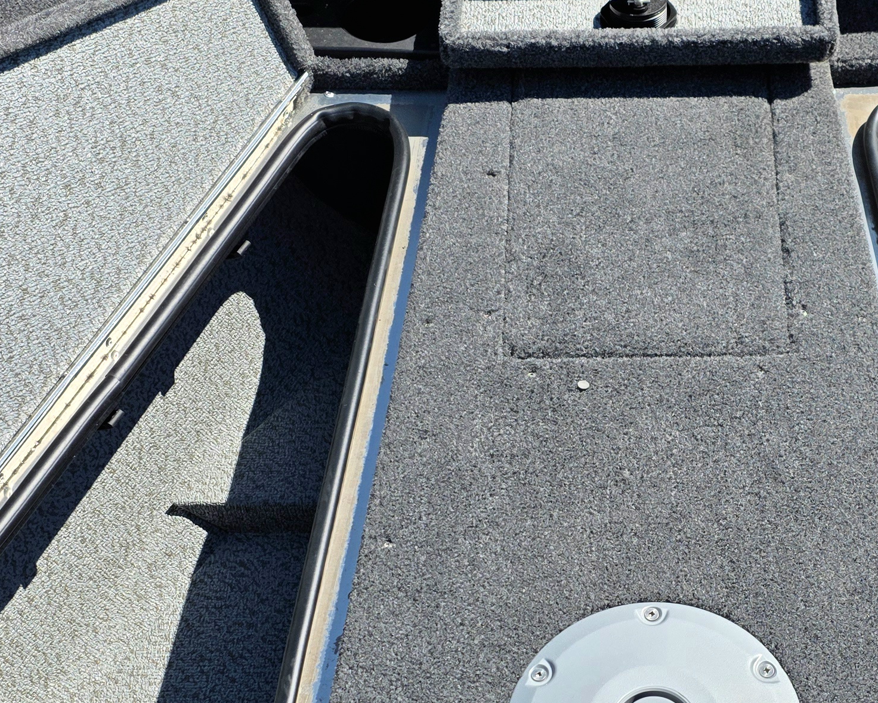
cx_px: 657
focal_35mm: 61
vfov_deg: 24.8
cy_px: 482
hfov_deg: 30.4
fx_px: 1585
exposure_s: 1/10000
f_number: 1.7
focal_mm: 6.3
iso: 64
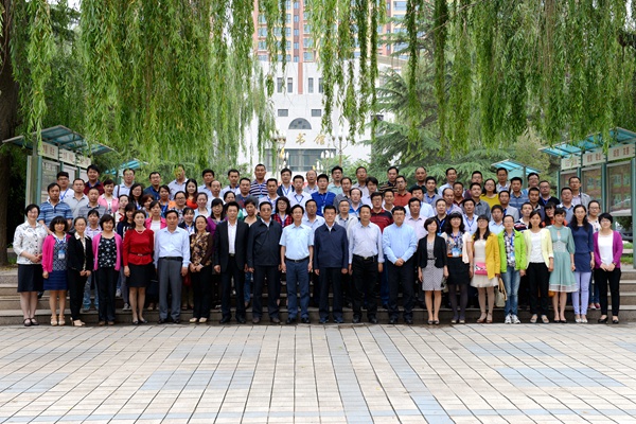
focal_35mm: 44
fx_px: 777
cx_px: 318
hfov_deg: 44.5
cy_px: 212
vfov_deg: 30.5
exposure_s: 1/160
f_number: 6.3
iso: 200
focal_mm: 44
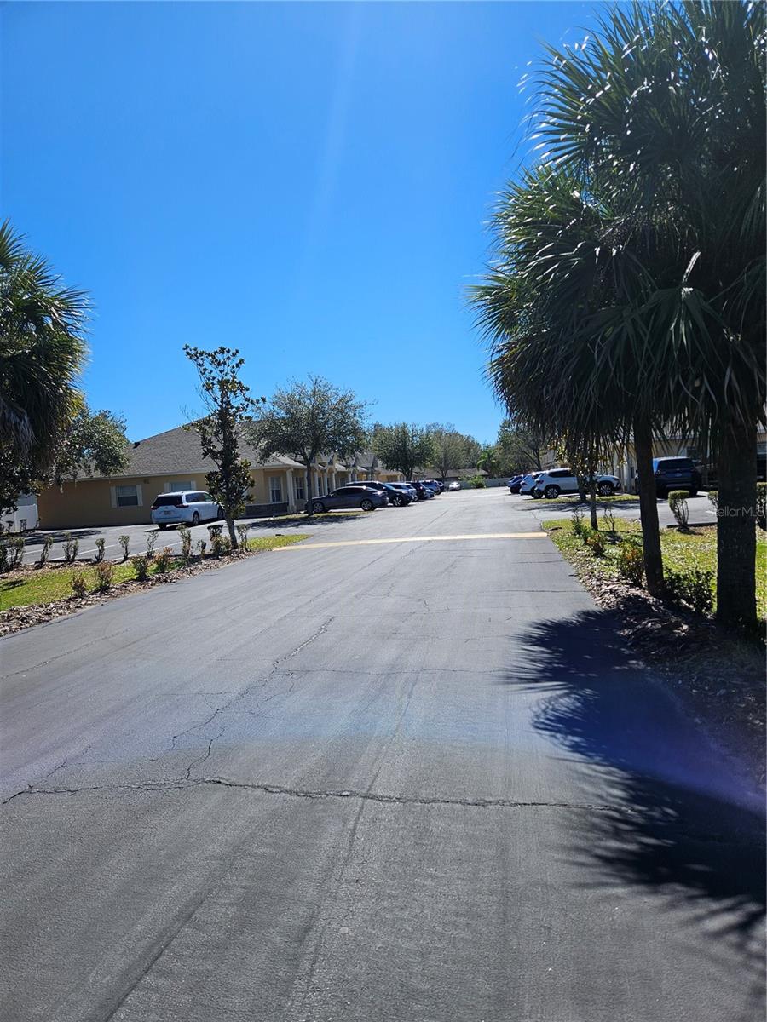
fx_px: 679
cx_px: 384
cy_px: 511
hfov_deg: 58.9
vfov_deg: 73.9
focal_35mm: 23
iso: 25
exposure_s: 1/2593
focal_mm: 5.4
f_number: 1.8
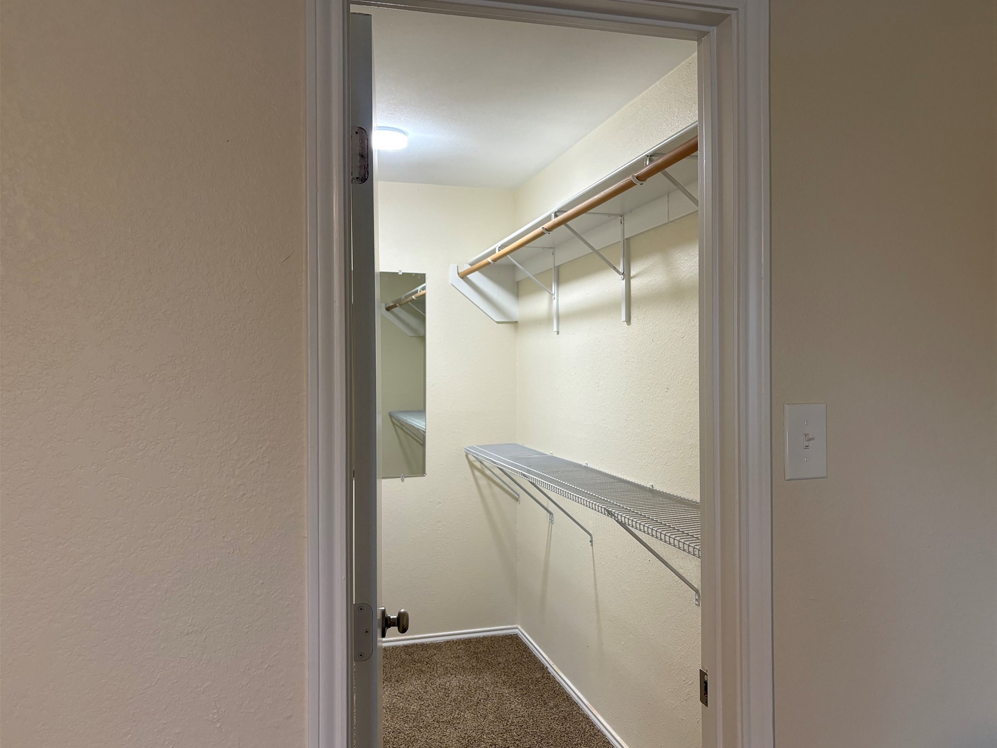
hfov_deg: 63.4
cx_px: 536
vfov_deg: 49.7
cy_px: 356
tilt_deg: +1.2
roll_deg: +1.2
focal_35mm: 28
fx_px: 806
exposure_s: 1/60
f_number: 1.6
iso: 160
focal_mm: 5.96
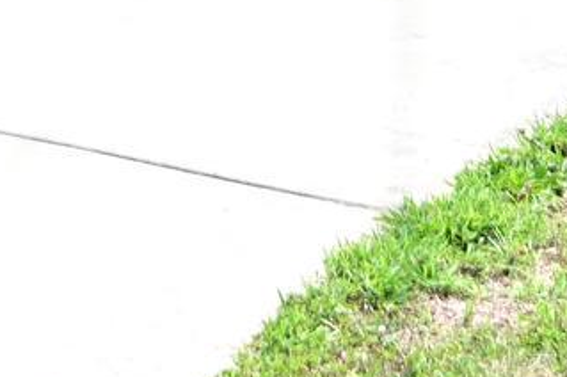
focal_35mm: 180
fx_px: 2832
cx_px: -194
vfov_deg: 6.9
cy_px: -750
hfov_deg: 11.1
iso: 1000
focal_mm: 28
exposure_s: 1/2500
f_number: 6.3
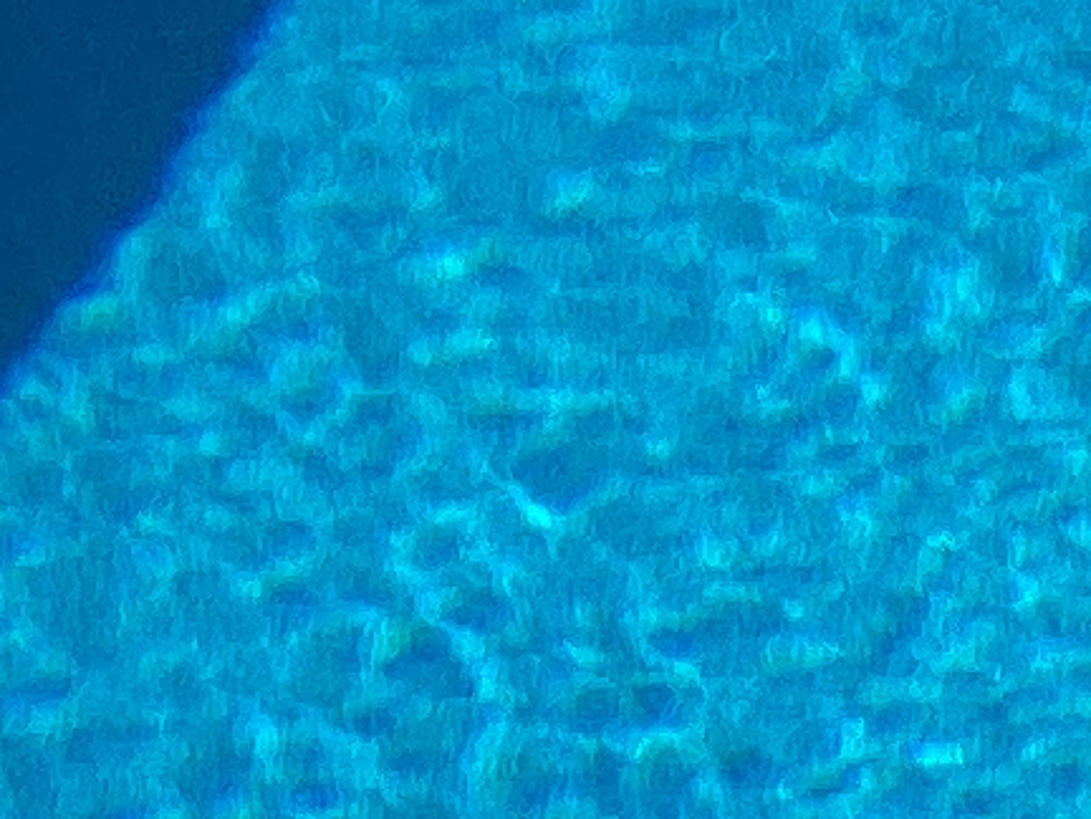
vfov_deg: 6.3
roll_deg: -2.3
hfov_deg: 8.4
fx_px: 7375
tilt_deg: -31.1
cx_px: 821
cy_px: 212
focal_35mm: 234
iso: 25
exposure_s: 1/1404
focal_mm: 3.3
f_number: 2.4
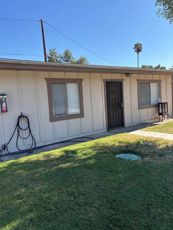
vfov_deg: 65.3
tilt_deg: -5.3
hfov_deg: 51.4
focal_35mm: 27
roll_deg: +4.2
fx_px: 180
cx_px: 84
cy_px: 116
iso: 50
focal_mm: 5.96
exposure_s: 1/1876
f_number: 1.6
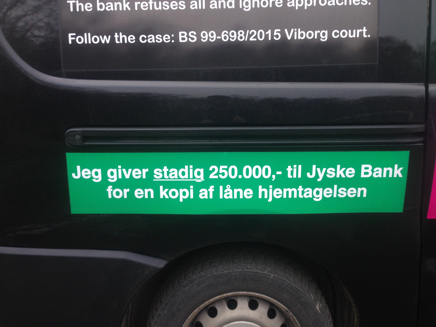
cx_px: 218
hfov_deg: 55.4
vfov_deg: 42.9
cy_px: 164
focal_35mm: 33
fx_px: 416
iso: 64
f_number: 2.4
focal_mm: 4.12
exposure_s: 1/60
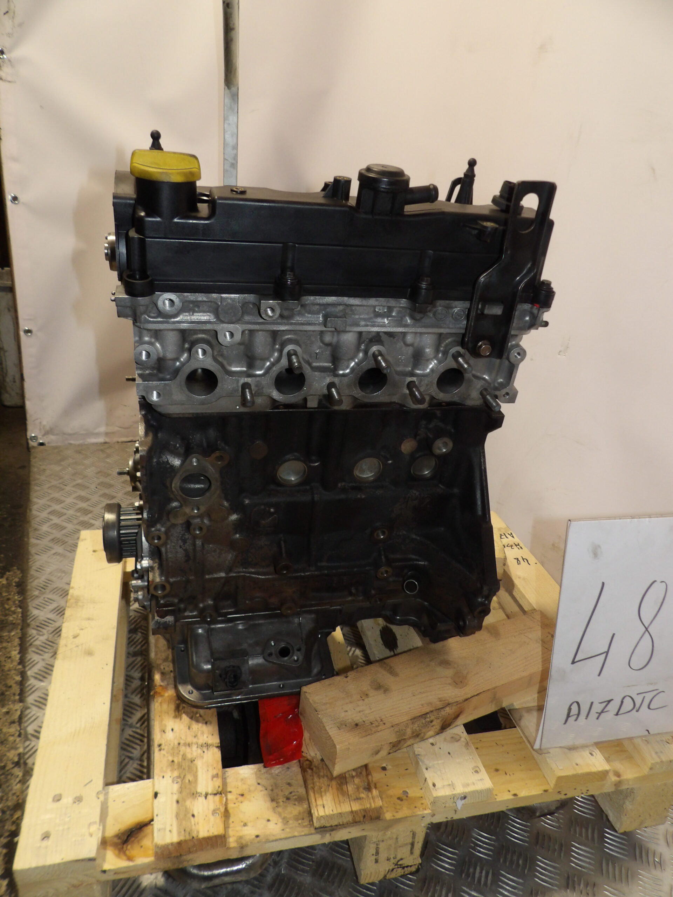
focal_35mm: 24
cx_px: 336
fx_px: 622
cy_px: 448
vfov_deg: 71.6
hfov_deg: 56.8
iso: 200
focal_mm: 4.3
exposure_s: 1/60
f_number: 3.2
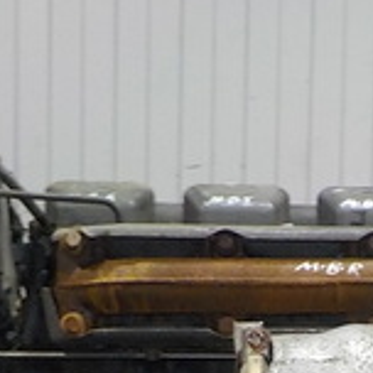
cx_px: 466
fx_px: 1365
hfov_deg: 14.9
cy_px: 506
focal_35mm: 112
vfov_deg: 14.8
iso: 400
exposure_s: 1/15
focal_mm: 4.1
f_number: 3.3
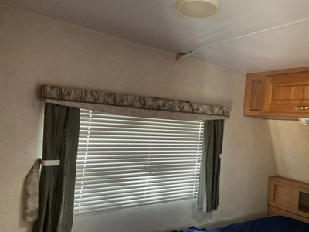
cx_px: 154
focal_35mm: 29
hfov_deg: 61.7
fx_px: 259
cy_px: 116
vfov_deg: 48.2
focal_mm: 3
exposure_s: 1/60
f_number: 1.8
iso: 100
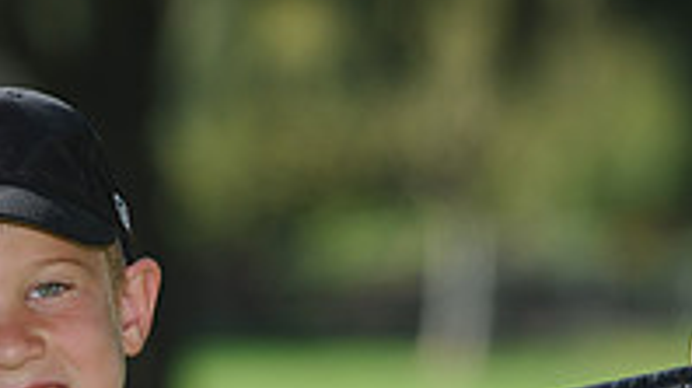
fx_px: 8159
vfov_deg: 2.7
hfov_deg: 4.9
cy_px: 563
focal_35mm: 445
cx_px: 143
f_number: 4
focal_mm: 145
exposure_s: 1/1000
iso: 200
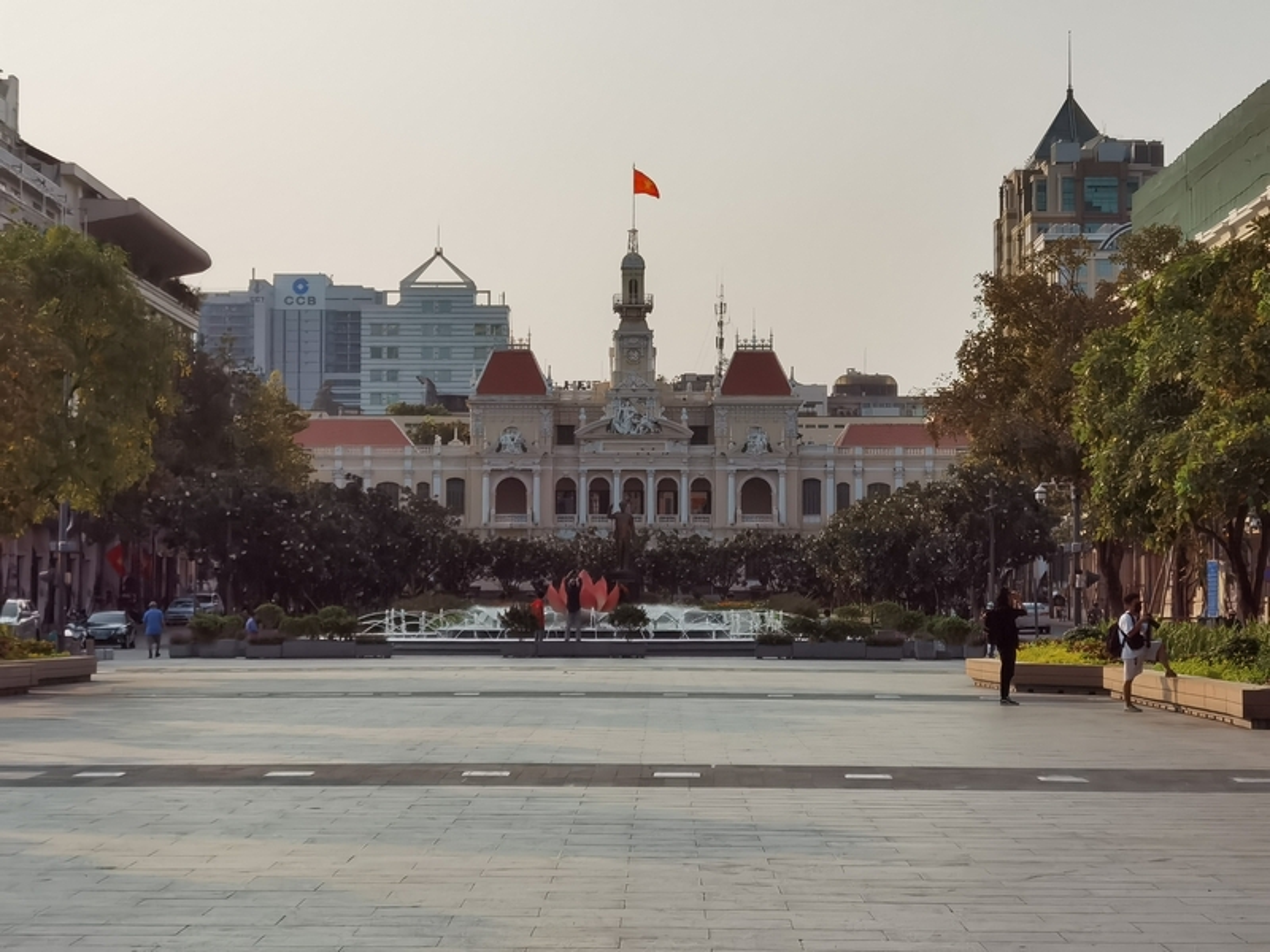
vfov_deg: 18.2
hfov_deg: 24.1
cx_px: 635
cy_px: 476
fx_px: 2972
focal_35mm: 81
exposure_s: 1/18868
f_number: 1.9
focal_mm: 6.71
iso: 50
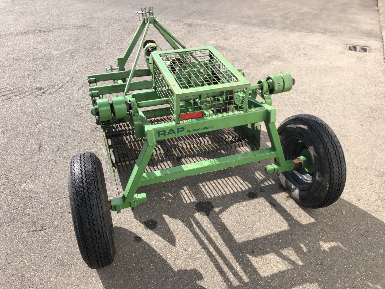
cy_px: 144
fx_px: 311
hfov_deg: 63.4
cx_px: 192
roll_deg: +0.7
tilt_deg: -34.2
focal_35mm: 28
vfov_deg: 49.7
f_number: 1.8
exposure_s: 1/800
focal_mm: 4
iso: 20
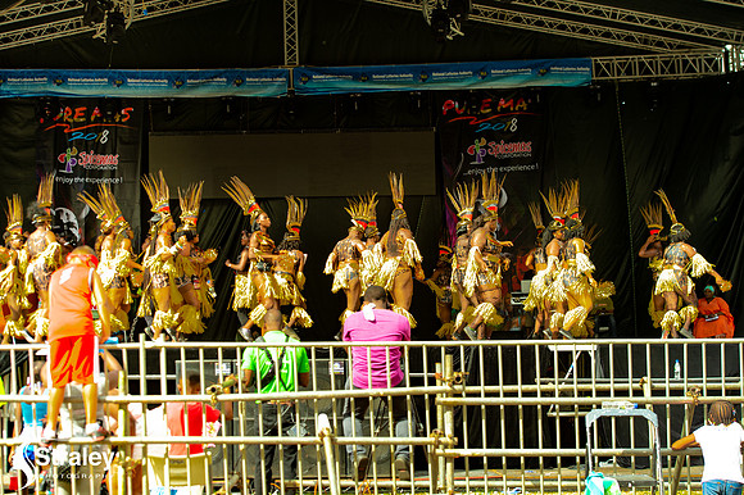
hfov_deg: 28.9
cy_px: 248
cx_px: 372
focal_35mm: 70
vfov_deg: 19.4
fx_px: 1446
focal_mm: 70
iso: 160
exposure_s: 1/200
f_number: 5.6
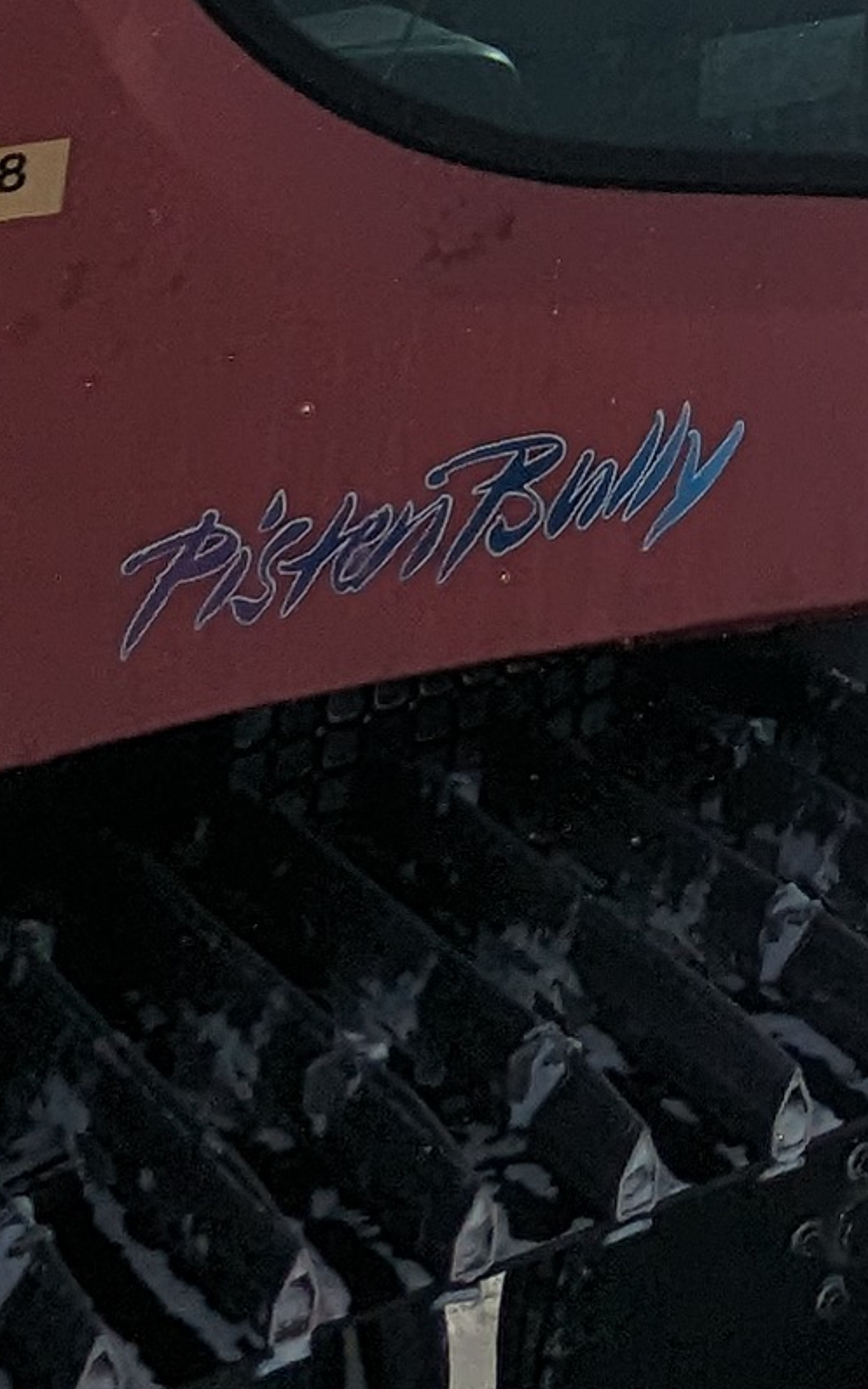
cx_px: 2295
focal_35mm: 86
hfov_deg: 11.5
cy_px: -1172
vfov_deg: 18.4
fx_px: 3254
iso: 56
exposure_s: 1/15385
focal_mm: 2.35
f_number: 2.2
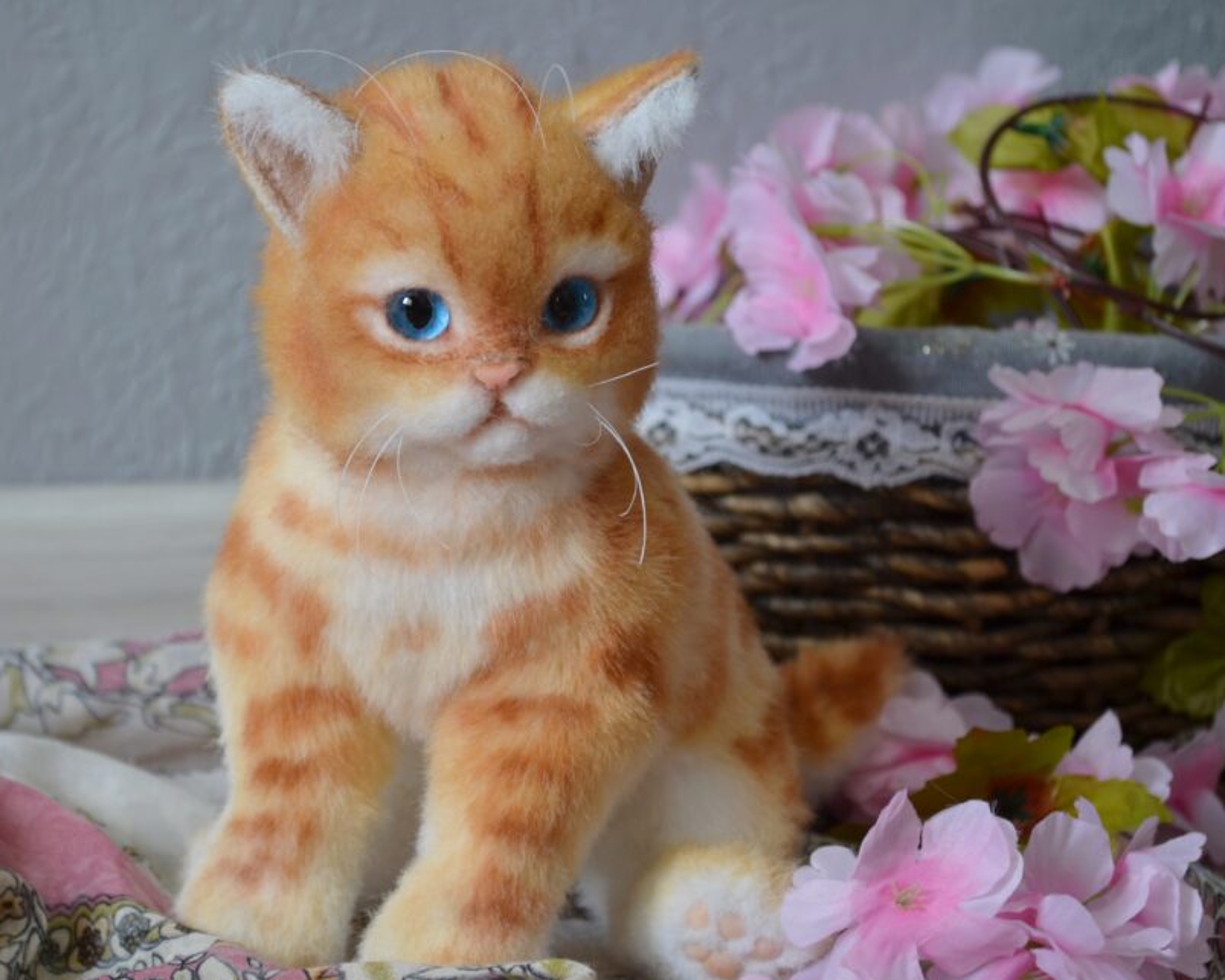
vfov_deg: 17.9
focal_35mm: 86
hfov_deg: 22.2
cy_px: 493
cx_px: 500
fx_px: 3117
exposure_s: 1/8
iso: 100
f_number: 5.6
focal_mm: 48
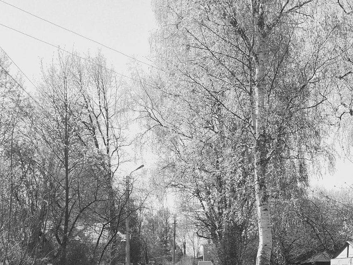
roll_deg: -0.5
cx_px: 280
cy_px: 244
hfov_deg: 33.9
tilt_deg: +3.5
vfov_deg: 25.6
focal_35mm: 55
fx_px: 561
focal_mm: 4.15
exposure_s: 1/513
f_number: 2.2
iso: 32
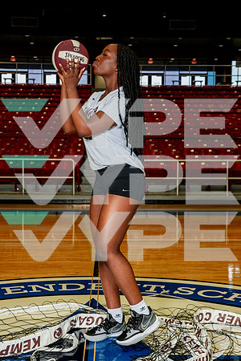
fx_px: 552
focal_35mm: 55
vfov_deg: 36.2
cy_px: 180
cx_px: 120
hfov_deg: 24.6
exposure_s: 1/200
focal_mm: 55
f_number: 7.1
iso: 800
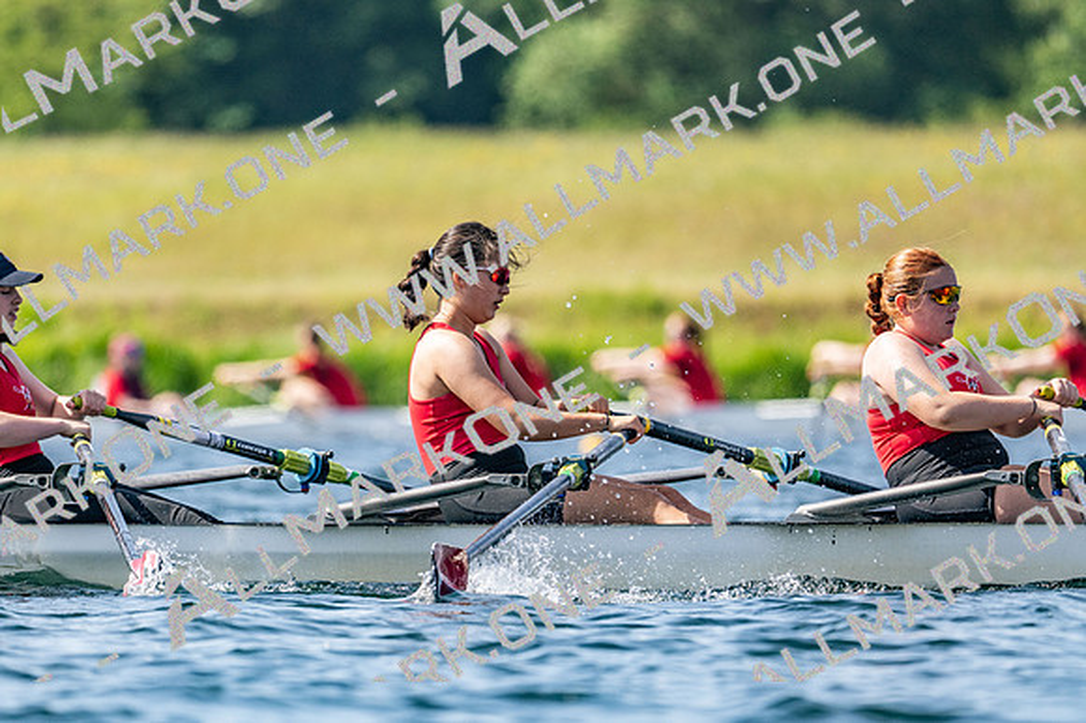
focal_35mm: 600
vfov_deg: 2.3
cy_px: 362
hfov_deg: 3.4
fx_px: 18089
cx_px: 543
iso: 280
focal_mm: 400
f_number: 4.5
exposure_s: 1/2500
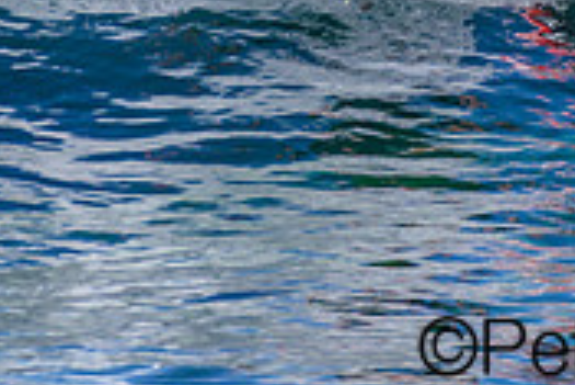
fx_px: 36254
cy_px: -191
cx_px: 628
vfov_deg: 0.6
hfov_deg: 0.9
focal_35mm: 2268
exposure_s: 1/2500
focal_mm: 500
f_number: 5.6
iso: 320
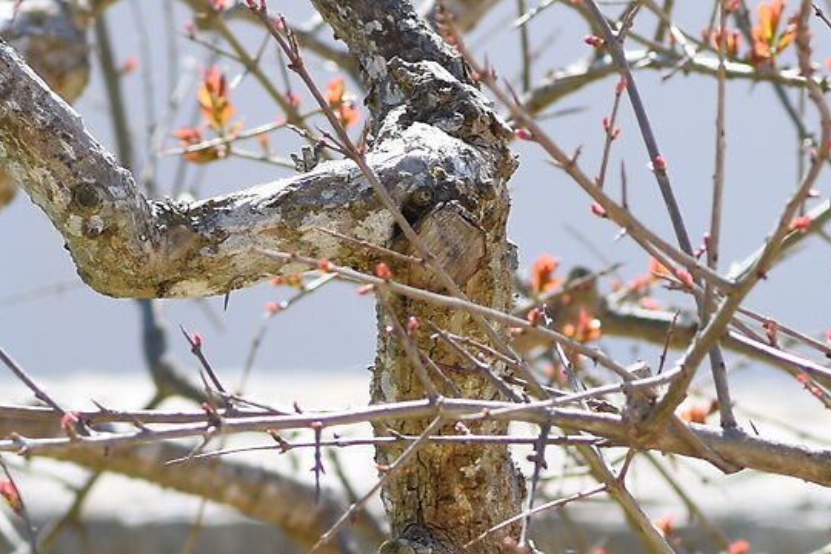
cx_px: 762
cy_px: 1046
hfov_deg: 3.1
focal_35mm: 667
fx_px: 15395
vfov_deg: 2.1
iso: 100
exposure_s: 1/250
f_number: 5.6
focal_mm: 100
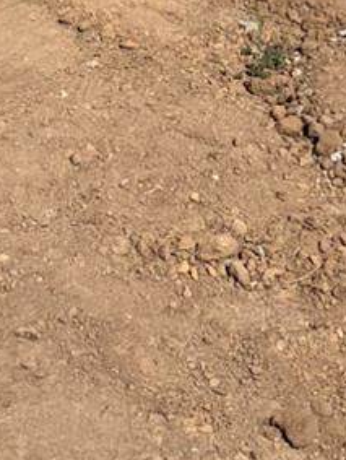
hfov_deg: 11.7
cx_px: 72
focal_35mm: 127
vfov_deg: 13.8
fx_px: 1689
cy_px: -372
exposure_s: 1/11111
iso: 50
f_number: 1.78
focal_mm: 6.76
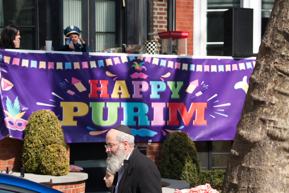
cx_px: 164
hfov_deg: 14.9
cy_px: 104
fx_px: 1108
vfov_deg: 9.9
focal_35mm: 138
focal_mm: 87
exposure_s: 1/1000
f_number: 5.6
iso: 250
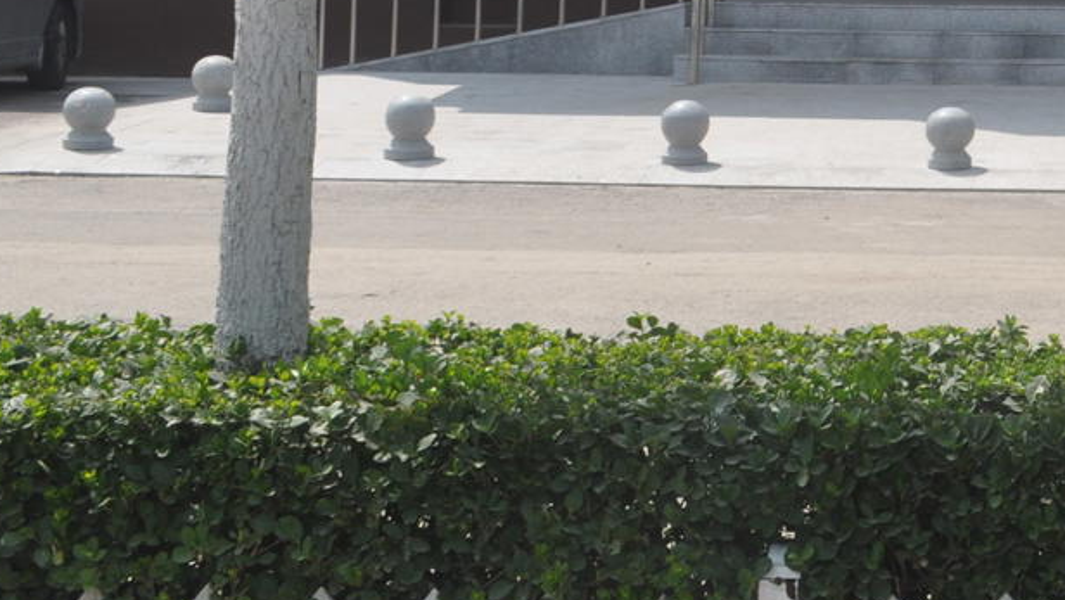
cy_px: -284
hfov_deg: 19.6
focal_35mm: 99
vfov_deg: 11.7
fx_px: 2797
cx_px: 1446
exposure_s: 1/400
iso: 200
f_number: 10
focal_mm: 22
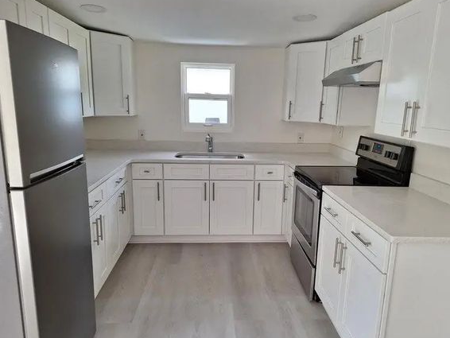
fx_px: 338
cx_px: 228
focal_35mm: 26
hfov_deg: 67.3
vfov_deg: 53.1
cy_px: 181
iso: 50
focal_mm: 5.54
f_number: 1.8
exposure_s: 1/60
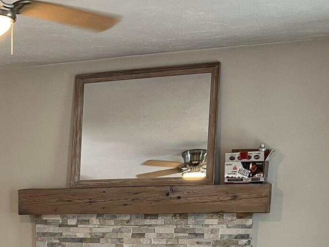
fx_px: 732
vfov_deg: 18.0
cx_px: -10
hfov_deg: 24.1
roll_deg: +1.3
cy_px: 312
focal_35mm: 77
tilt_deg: -9.6
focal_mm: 5.7
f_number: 1.5
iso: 125
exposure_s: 1/62
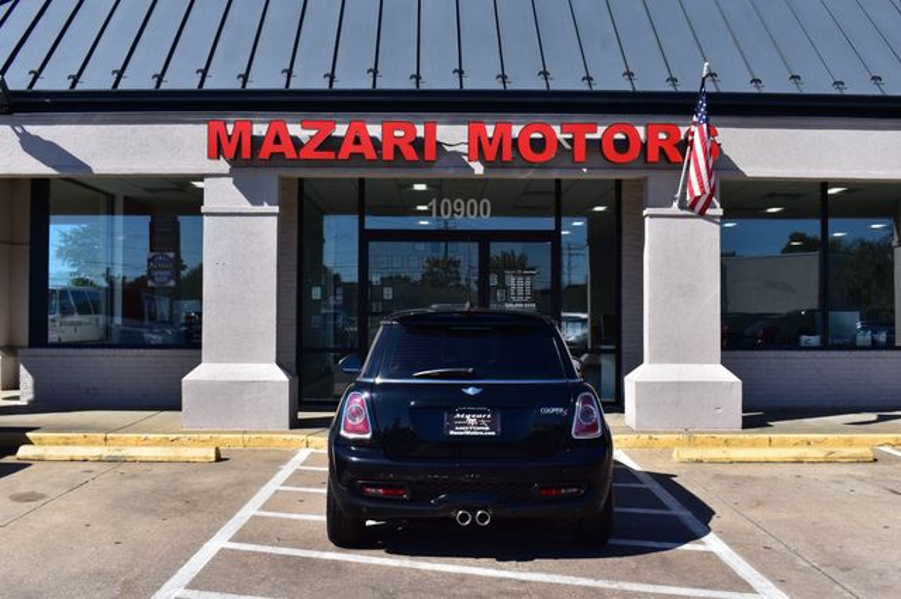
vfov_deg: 36.8
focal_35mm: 36
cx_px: 450
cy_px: 300
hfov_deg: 53.2
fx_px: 900
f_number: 11
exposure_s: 1/500
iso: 320
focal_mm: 24
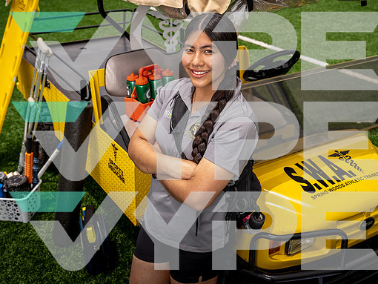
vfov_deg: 30.9
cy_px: 141
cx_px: 200
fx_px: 513
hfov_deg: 40.4
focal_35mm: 47
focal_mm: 43
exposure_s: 1/250
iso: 100
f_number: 5.6
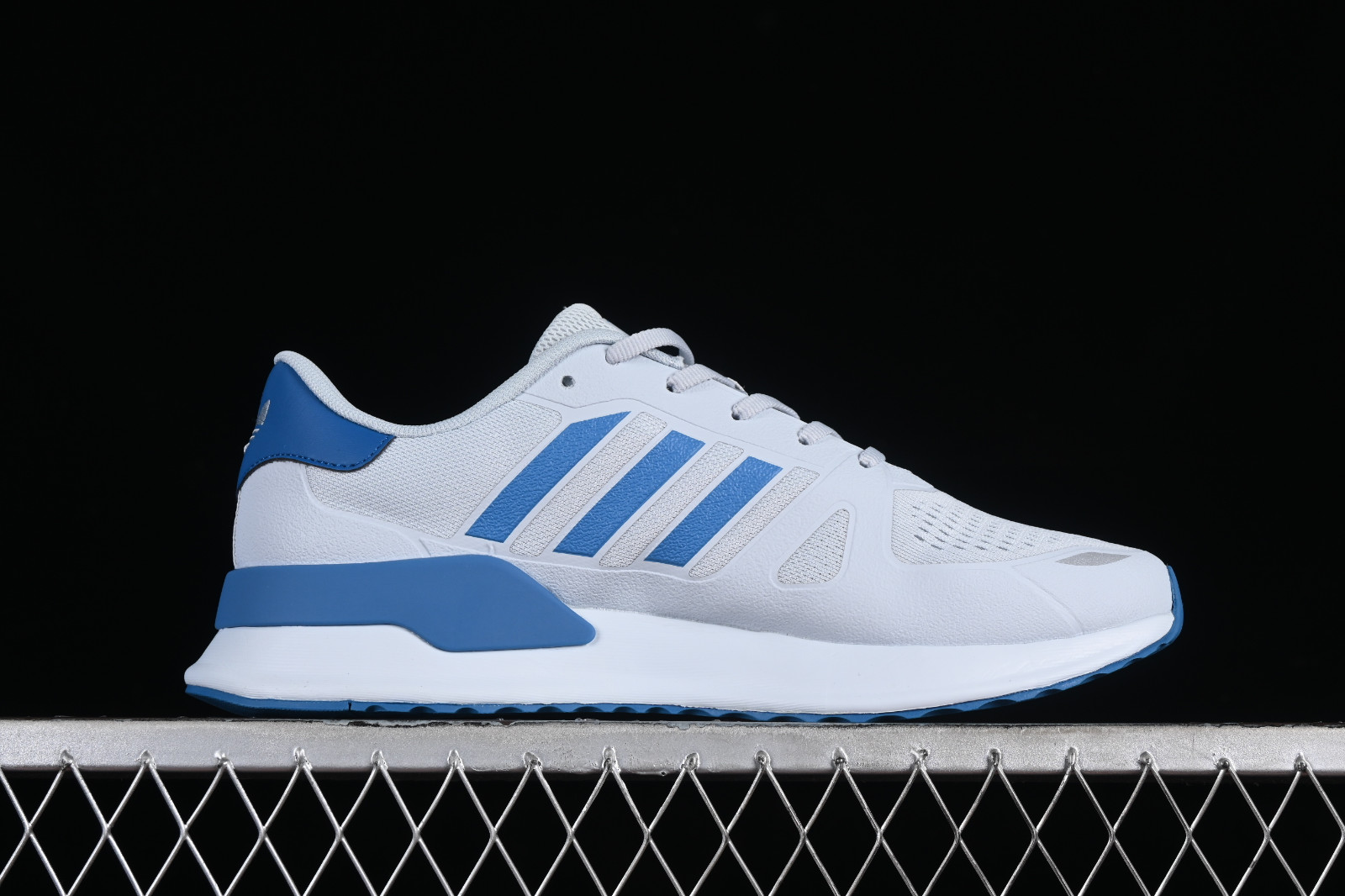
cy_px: 448
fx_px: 2801
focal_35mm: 75
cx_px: 672
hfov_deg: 27.0
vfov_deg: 18.2
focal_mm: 50
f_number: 8
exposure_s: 1/80
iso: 160
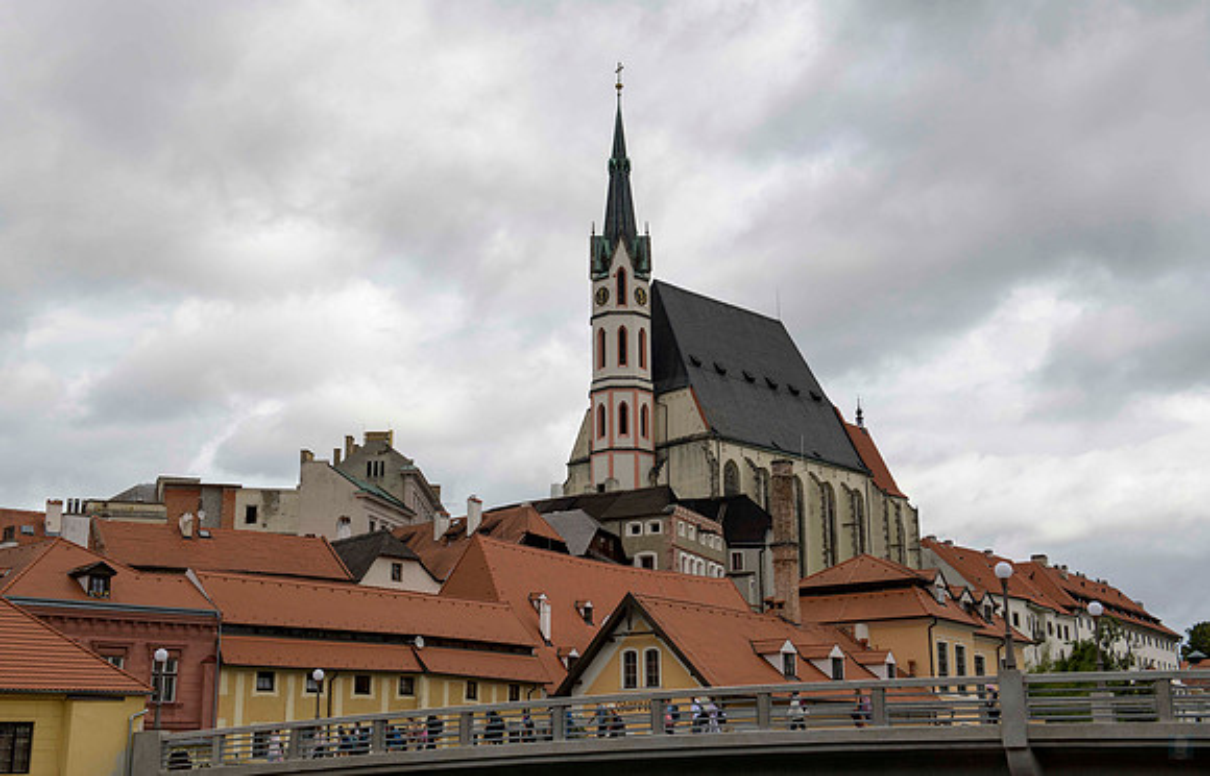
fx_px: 1614
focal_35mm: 49
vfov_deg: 27.0
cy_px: 404
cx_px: 605
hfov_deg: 41.1
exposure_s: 1/500
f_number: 7.1
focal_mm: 48
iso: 64
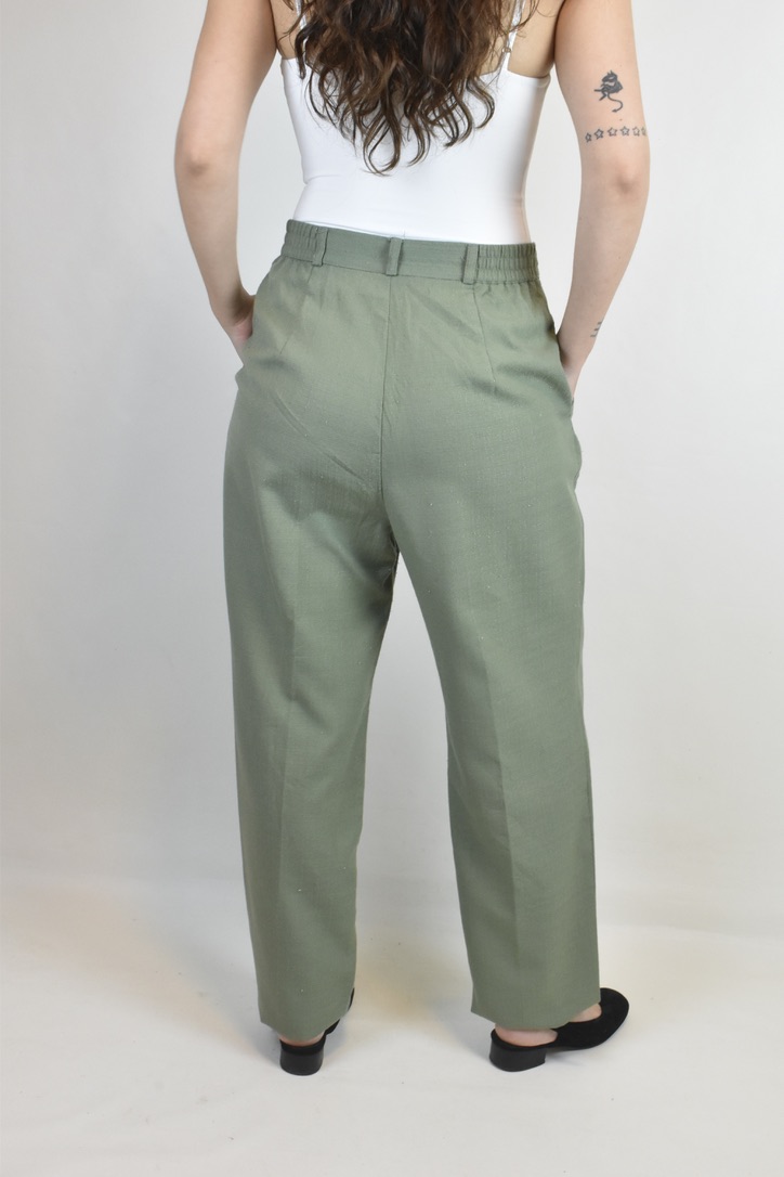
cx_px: 392
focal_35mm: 45
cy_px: 588
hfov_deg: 29.9
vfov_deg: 43.6
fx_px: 1470
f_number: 18
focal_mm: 30
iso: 1600
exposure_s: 1/30
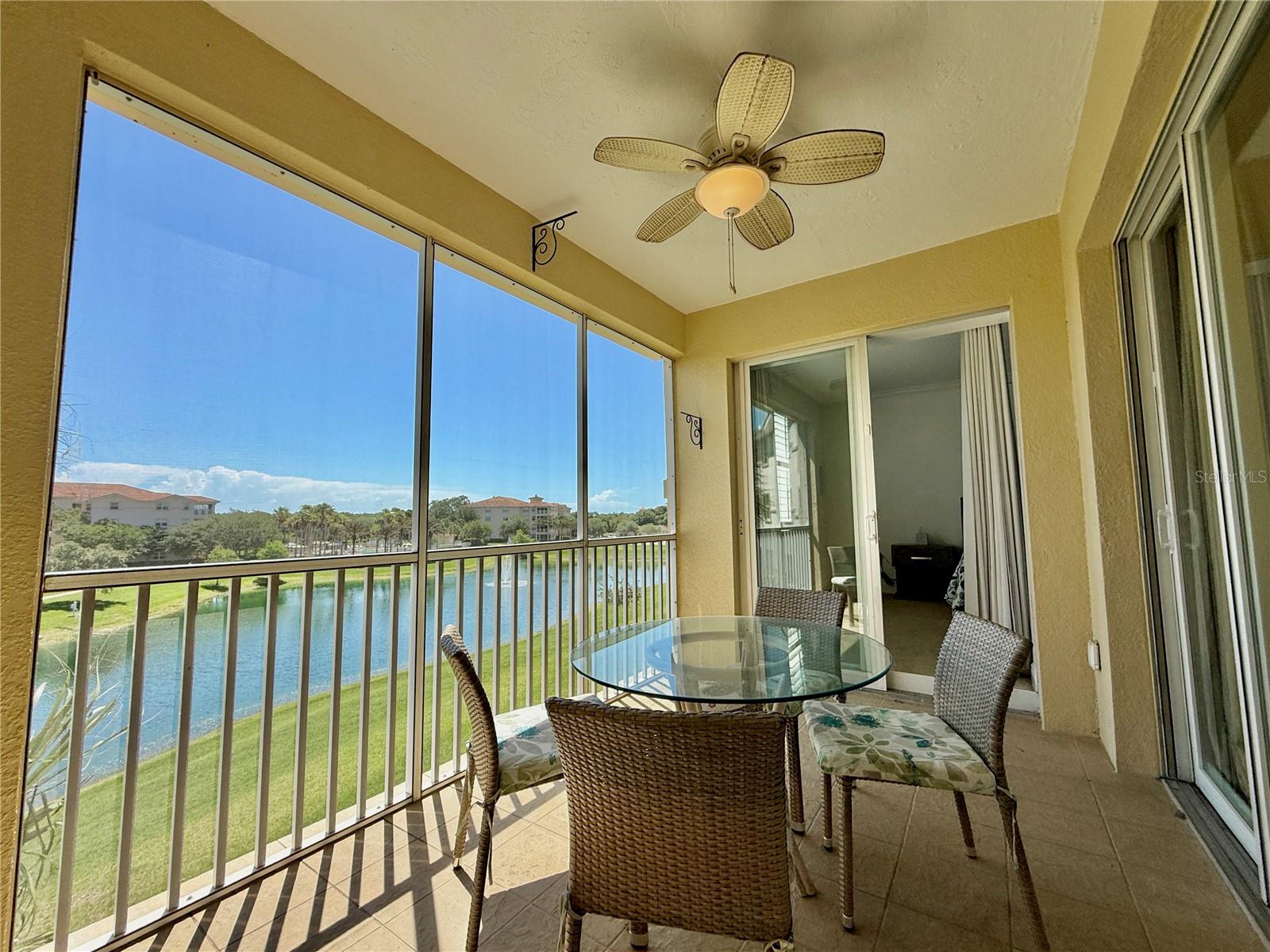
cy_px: 476
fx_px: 514
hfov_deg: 102.1
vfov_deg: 85.7
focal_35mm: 14
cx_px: 635
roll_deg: +0.6
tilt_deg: +6.1
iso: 50
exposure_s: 1/1285
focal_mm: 2.22
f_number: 2.2
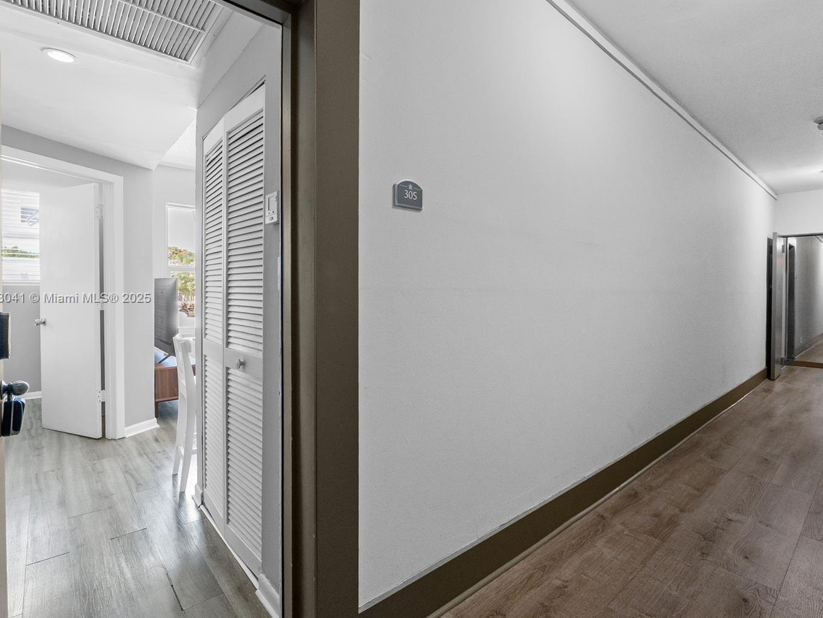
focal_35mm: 17
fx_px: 404
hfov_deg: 90.9
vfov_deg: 74.7
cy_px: 299
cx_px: 442
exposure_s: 1/125
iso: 800
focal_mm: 10
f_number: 5.6
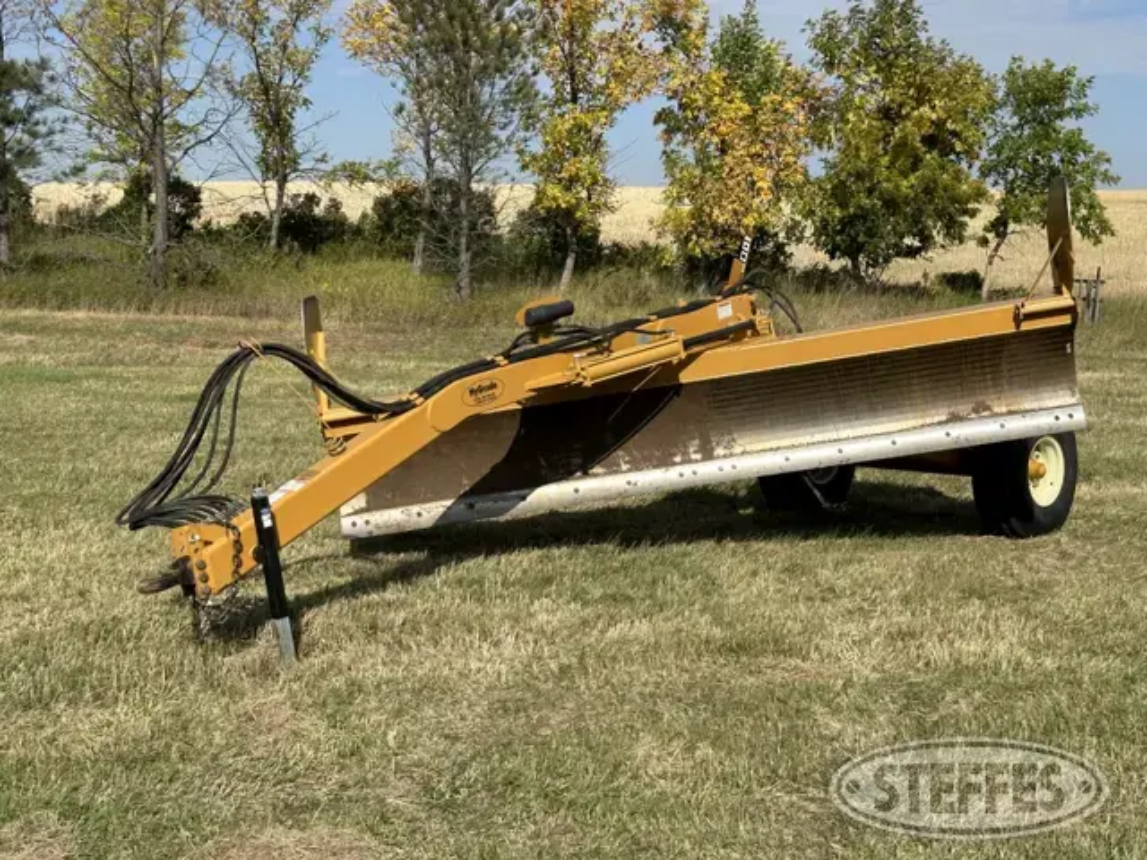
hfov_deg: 39.7
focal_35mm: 48
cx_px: 574
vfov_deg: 30.3
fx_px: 1590
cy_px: 430
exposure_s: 1/5000
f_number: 1.78
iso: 64
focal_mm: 6.86
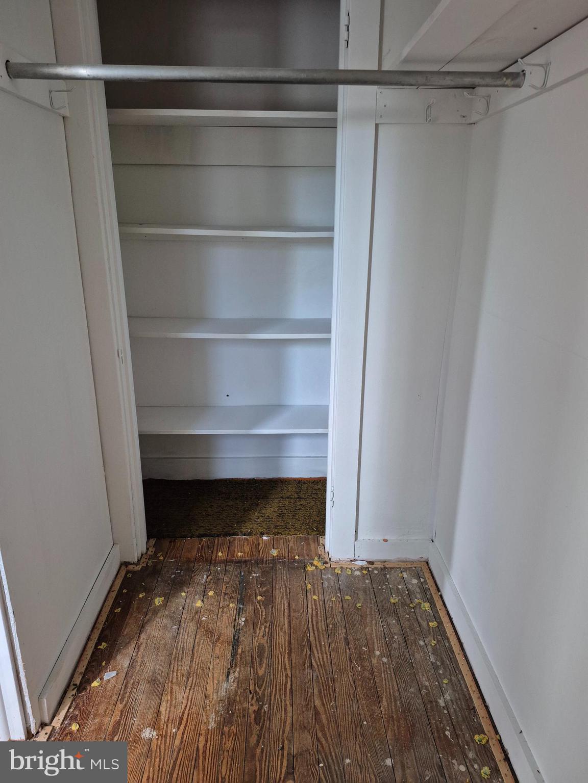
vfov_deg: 73.9
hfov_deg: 58.9
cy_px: 392
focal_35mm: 23
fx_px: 521
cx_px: 294
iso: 640
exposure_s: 1/60
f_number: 1.8
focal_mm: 5.4
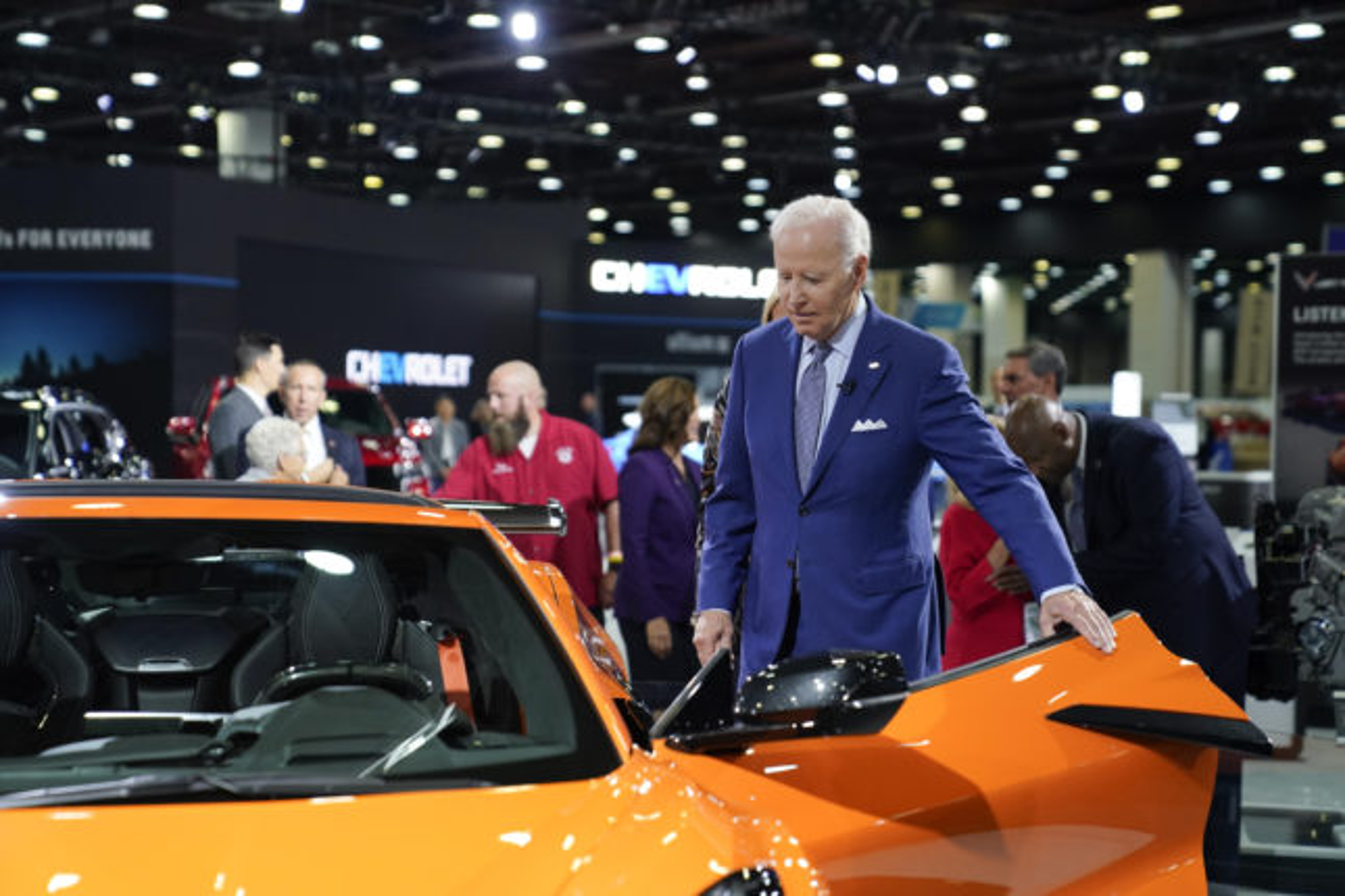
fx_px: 2615
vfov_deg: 19.5
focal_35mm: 70
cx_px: 672
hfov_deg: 28.8
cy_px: 448
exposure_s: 1/640
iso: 2000
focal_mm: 70
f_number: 2.8
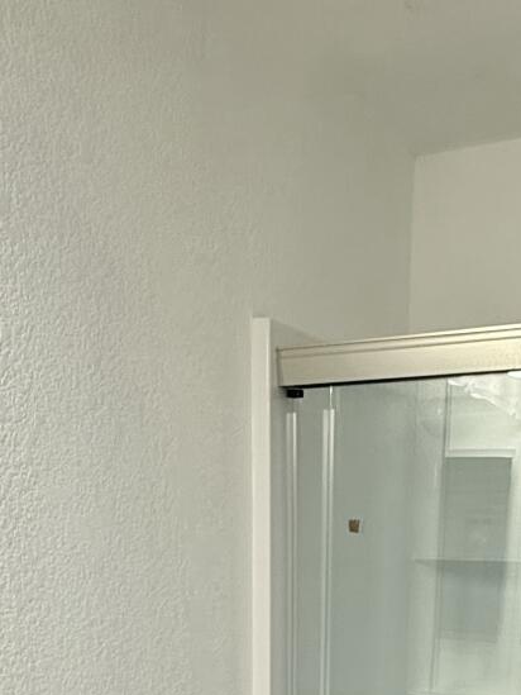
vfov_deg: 30.4
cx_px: 341
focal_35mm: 51
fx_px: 1023
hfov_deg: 28.4
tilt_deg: -15.4
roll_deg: -1.7
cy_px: 881
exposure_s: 1/120
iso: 160
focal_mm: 2.22
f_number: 2.2
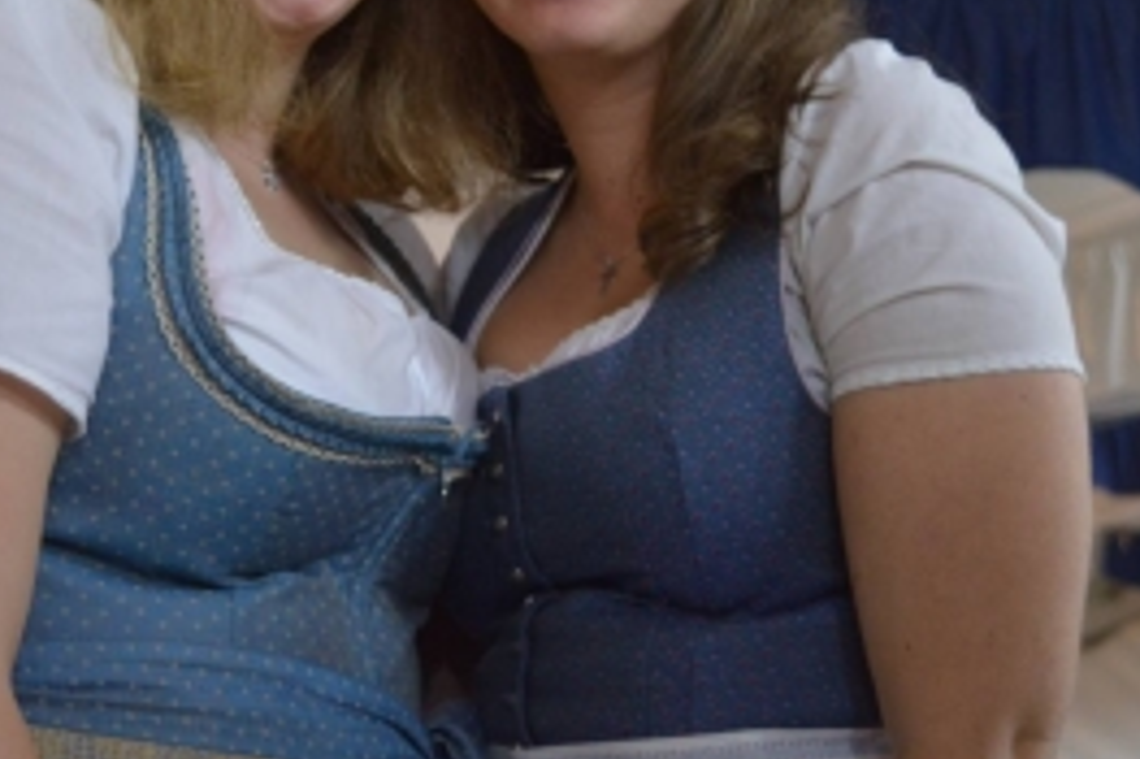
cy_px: 95
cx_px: 425
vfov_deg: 14.6
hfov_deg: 21.9
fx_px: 2943
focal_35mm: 93
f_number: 4.5
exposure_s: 1/15
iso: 1000
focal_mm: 34
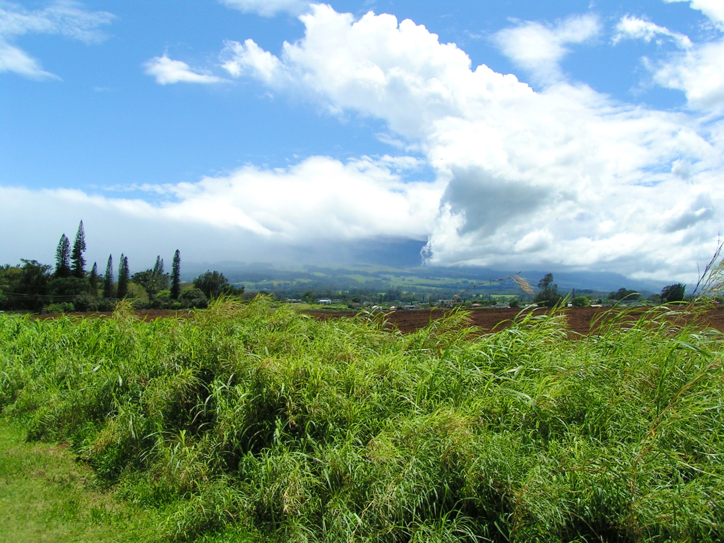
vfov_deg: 37.7
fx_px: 795
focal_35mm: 38
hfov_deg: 49.0
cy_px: 272
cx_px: 362
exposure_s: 1/800
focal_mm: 5.8
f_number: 5.6
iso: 50
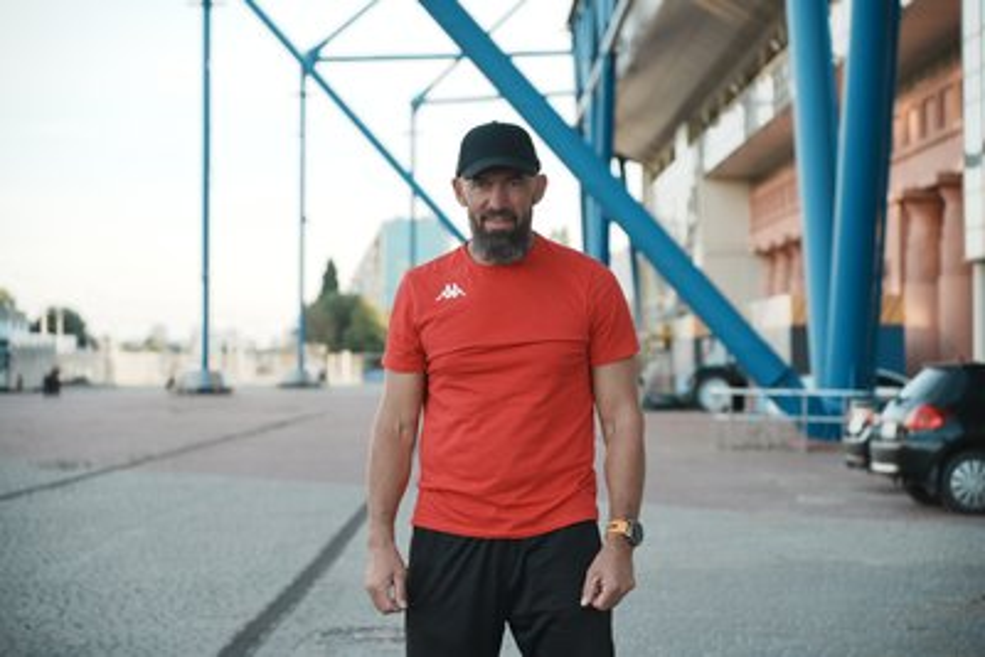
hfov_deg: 28.4
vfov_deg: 19.2
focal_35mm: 71
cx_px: 492
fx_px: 1943
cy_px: 328
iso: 400
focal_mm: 71
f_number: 3.5
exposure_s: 1/640
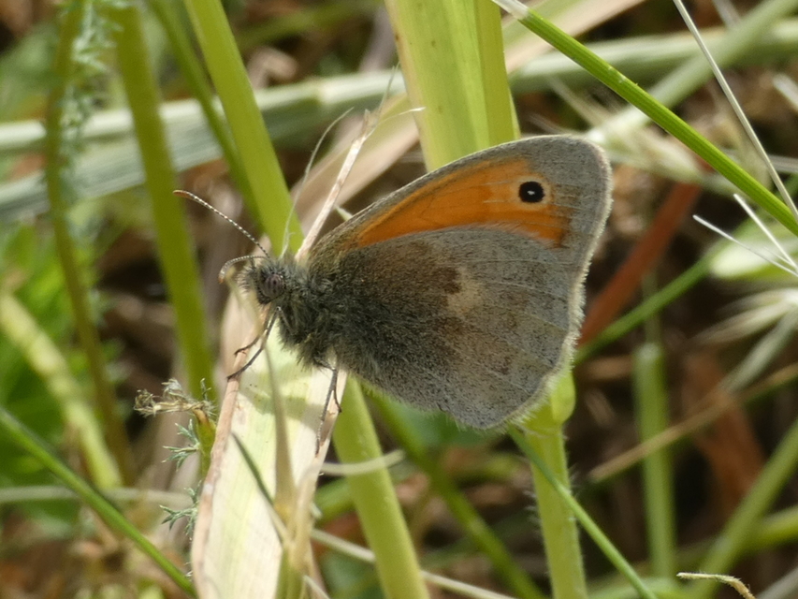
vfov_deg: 8.6
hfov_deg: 11.4
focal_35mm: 173
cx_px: 399
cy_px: 300
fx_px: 3989
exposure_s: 1/125
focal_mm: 30.9
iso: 80
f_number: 5.5
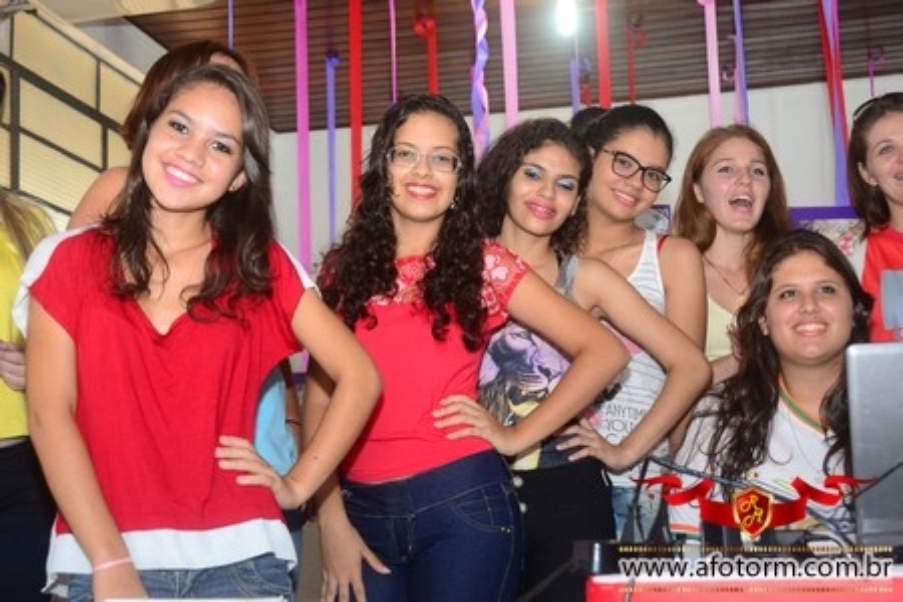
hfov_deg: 35.1
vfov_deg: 23.8
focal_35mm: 57
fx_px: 1430
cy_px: 301
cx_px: 452
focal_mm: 38
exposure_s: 1/80
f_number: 5.6
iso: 800
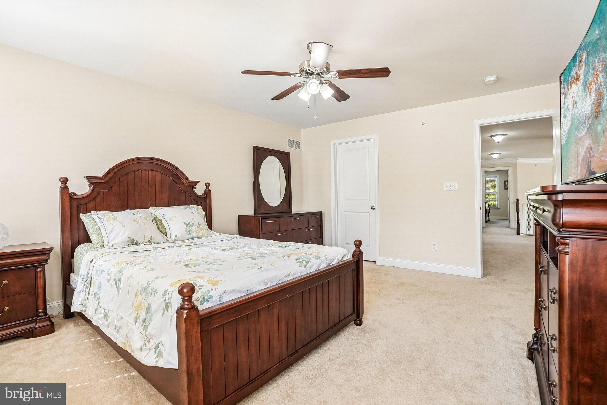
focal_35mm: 16
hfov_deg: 96.7
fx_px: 270
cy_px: 202
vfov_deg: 73.7
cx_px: 304
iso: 400
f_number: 8
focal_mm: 16
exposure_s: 1/30
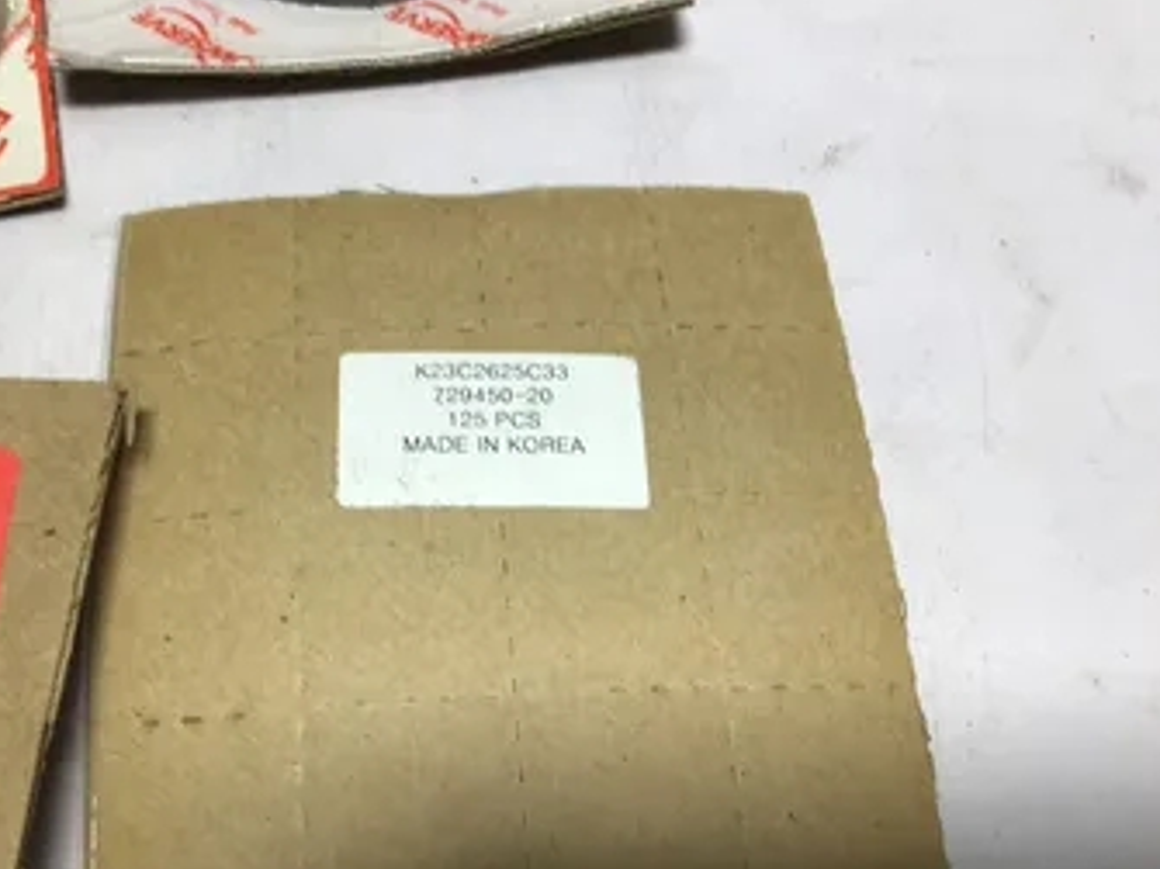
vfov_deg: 38.6
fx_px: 1239
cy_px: 492
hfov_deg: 50.0
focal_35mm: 37
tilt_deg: -65.0
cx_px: 506
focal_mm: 3.3
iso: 25
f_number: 2.4
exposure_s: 1/120
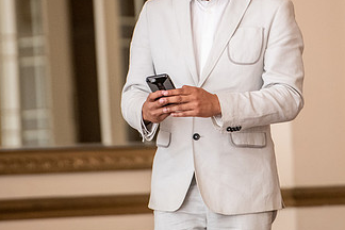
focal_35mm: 372
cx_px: 200
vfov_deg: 3.7
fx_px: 3565
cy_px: 41
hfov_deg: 5.5
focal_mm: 200
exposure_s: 1/500
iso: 2500
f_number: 2.8
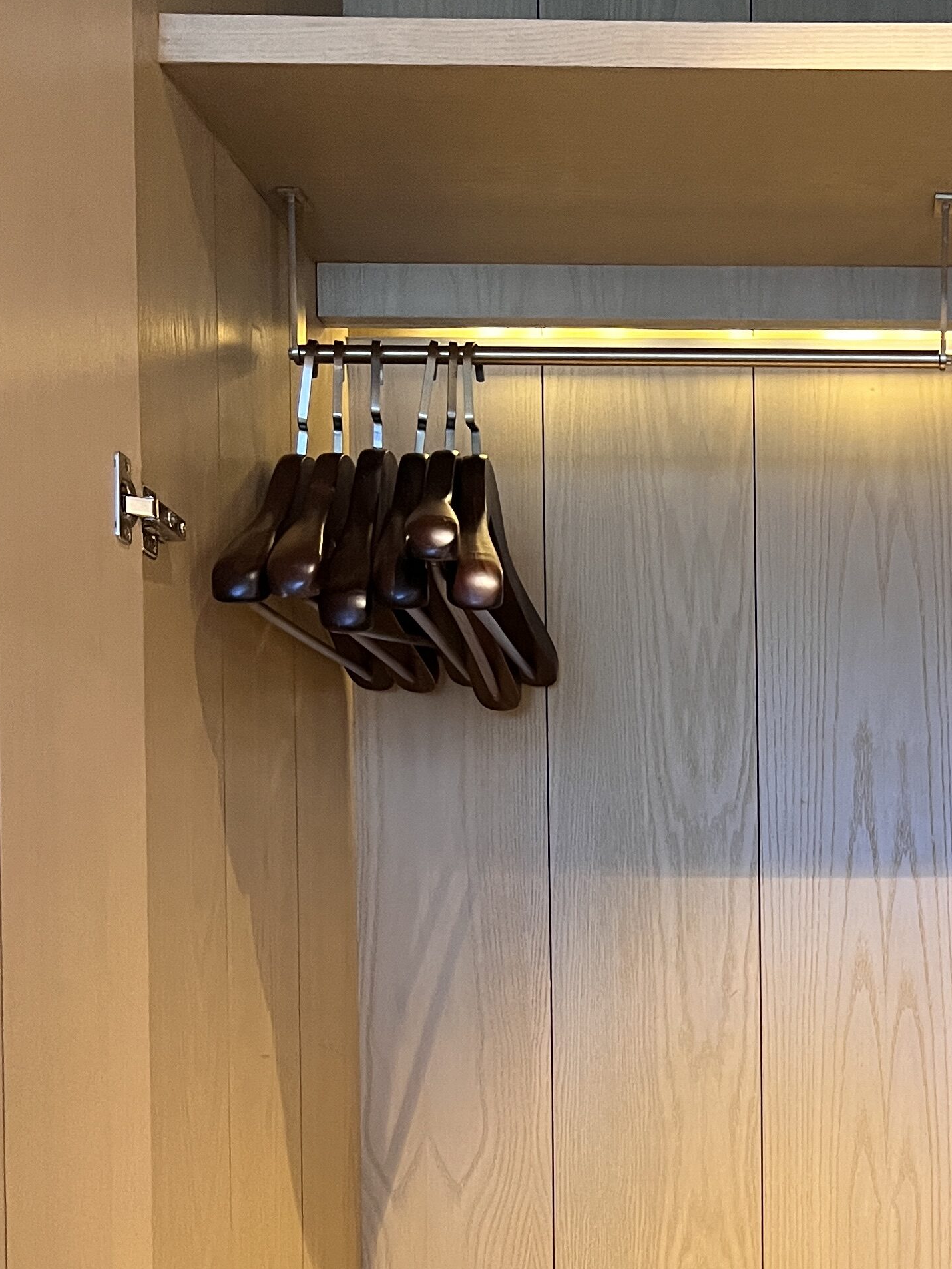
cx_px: 968
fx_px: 2016
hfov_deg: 25.2
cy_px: 1111
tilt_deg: -0.6
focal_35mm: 55
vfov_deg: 33.3
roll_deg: +0.7
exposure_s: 1/50
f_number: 1.5
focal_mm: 5.7
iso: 250
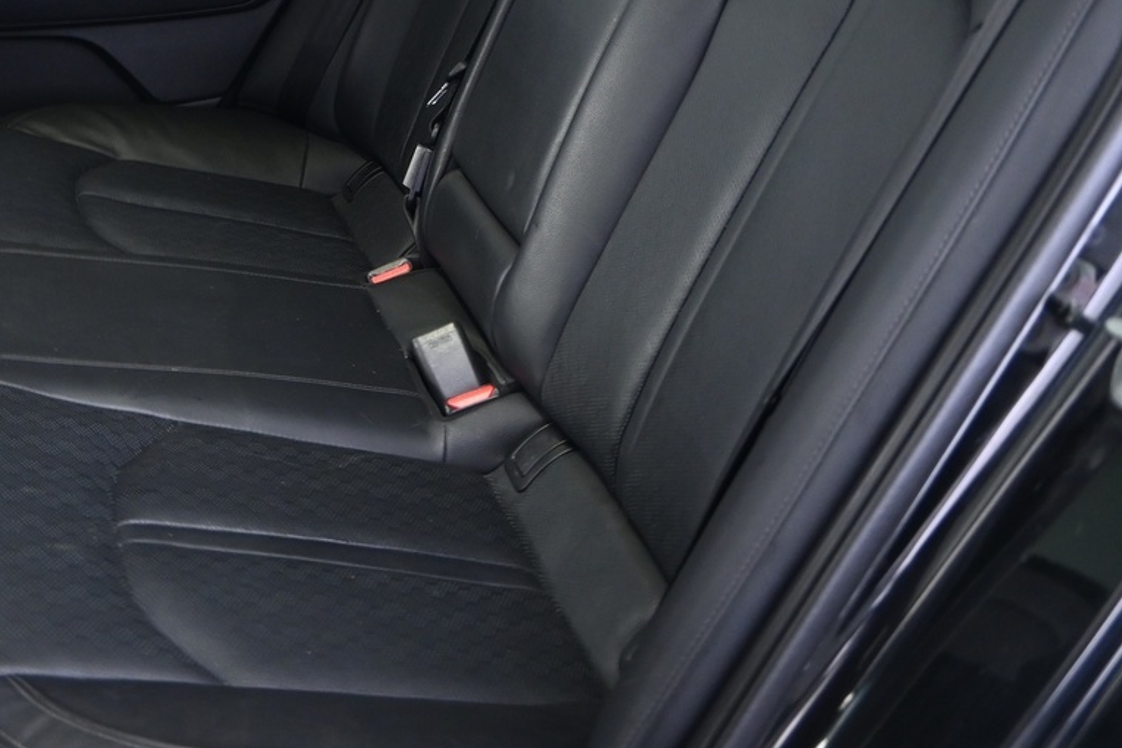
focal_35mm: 51
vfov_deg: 26.3
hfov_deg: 38.5
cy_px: 221
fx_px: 1589
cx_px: 393
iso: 1000
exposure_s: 1/4
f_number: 3.5
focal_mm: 16
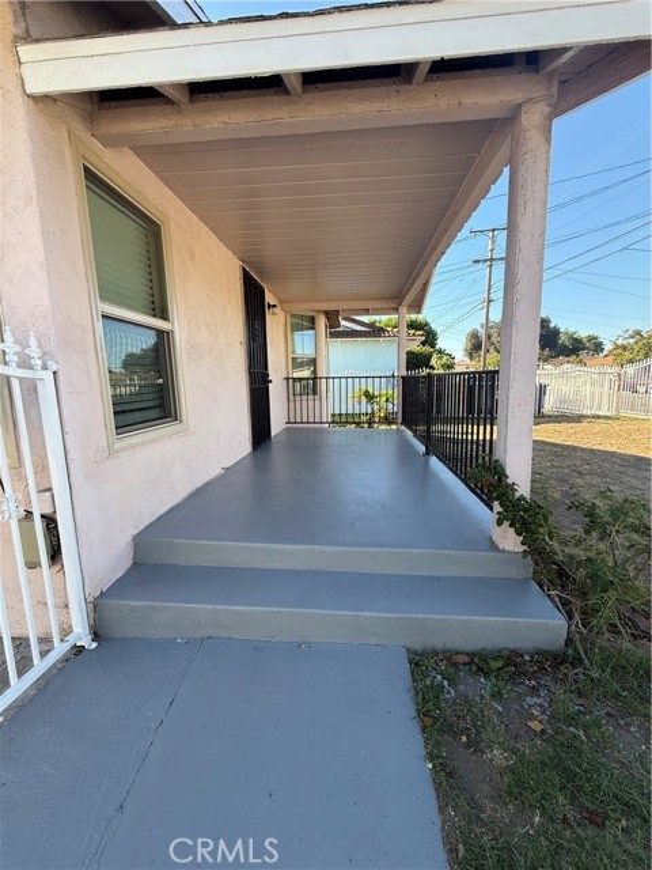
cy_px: 435
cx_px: 326
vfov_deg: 102.1
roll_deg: +1.3
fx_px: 352
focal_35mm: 14
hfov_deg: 85.7
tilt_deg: -8.9
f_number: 2.2
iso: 64
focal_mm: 2.22
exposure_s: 1/376
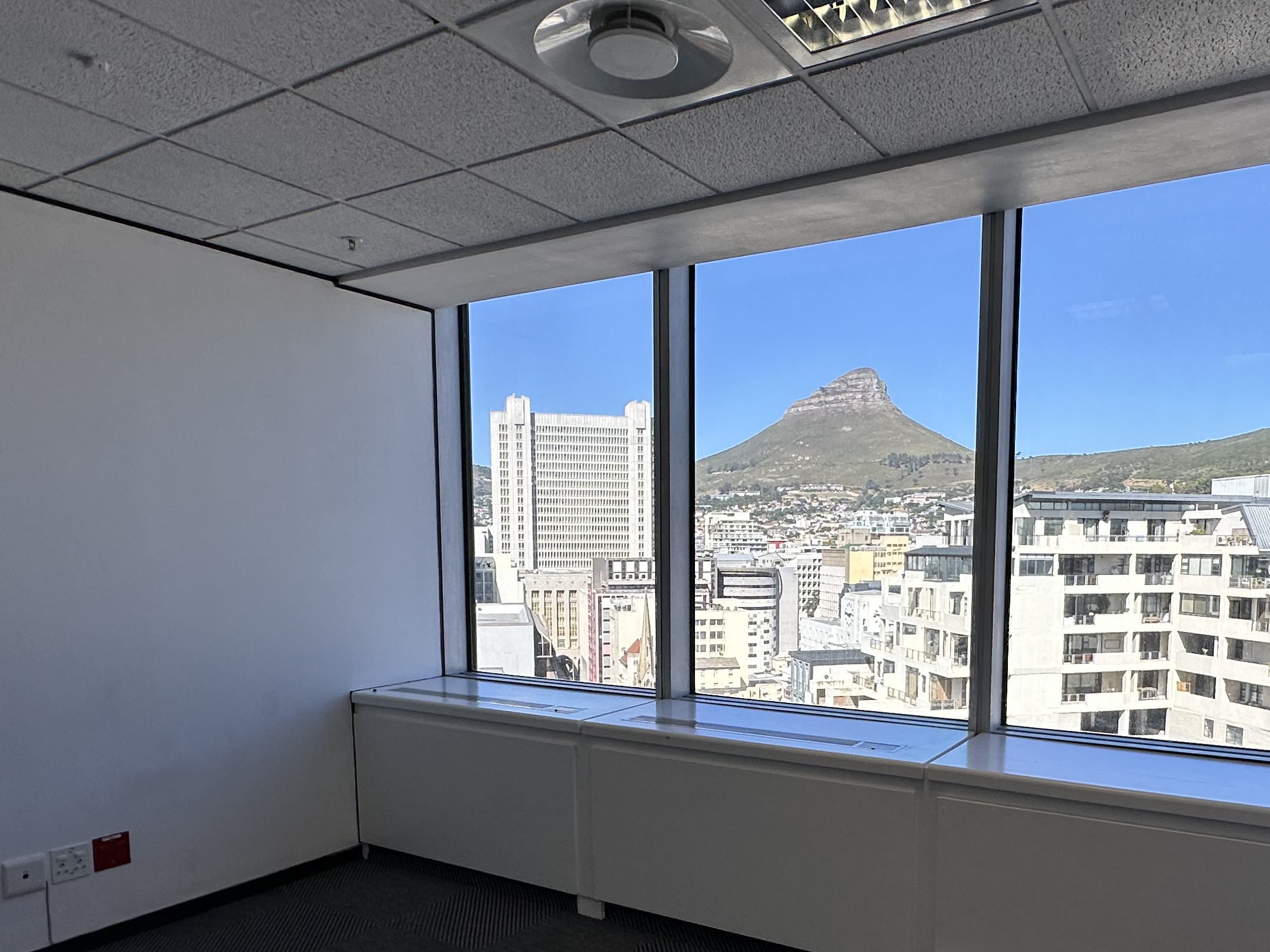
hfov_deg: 66.8
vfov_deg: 52.0
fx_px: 954
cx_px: 751
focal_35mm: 26
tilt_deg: -3.2
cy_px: 641
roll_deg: -0.9
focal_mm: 2.22
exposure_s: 1/587
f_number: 2.2
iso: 40
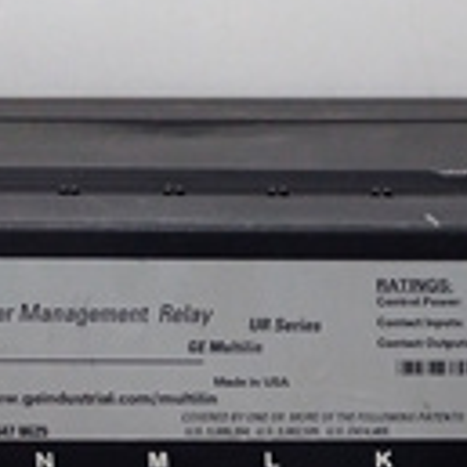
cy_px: 525
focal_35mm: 111
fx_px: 1694
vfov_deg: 15.3
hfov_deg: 15.3
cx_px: 525
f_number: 2
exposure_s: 1/33
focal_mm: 3.79
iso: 253
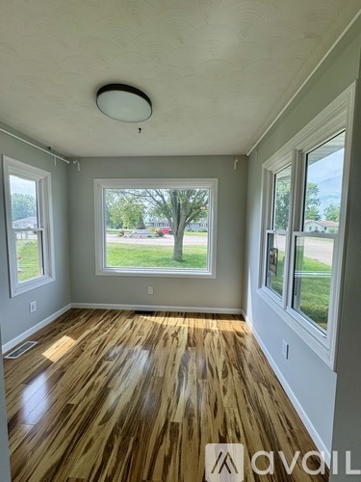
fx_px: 195
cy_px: 241
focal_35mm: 14
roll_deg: -0.2
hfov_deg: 85.7
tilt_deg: -5.2
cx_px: 180
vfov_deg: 102.1
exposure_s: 1/211
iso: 40
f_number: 2.2
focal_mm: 2.22
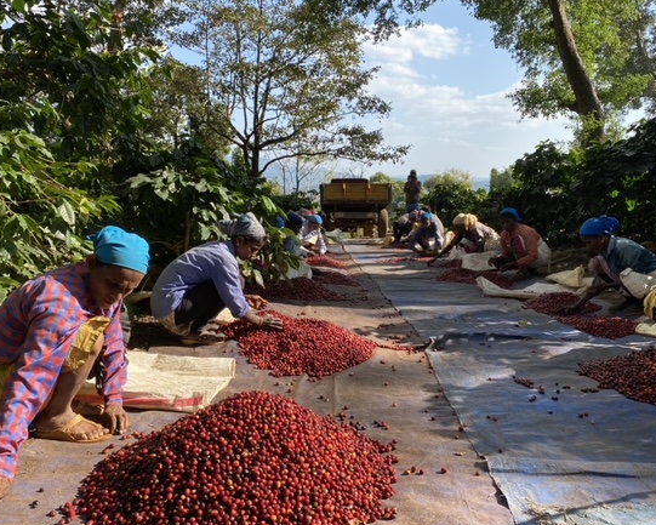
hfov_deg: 58.8
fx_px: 583
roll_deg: -0.2
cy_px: 258
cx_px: 333
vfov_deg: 48.5
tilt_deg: -7.7
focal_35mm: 30
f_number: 1.8
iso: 32
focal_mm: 4.25
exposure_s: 1/822
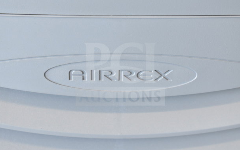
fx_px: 523
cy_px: 74
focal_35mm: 80
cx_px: 120
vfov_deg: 16.3
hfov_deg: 25.8
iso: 2200
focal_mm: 52
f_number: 5.6
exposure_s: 1/80
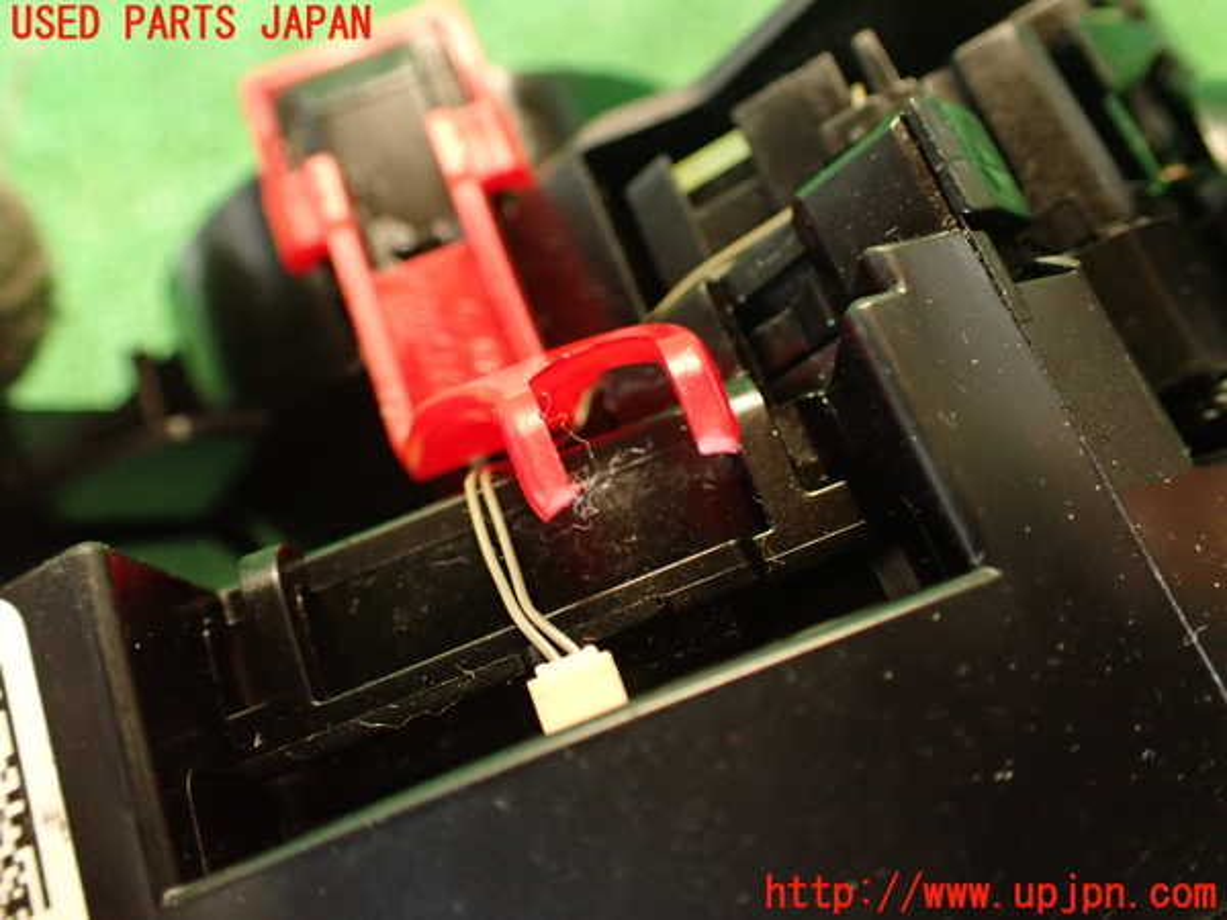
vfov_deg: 44.2
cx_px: 614
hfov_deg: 56.8
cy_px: 460
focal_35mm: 32
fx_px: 1134
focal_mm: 5.79
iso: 640
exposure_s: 1/30
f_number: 2.4
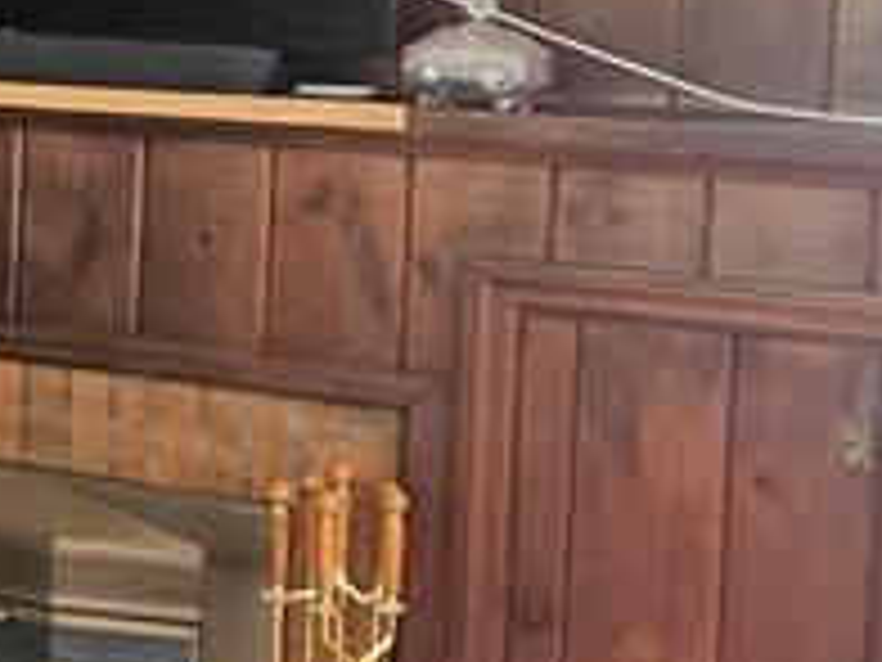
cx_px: -972
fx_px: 3058
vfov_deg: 12.3
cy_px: 117
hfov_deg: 13.6
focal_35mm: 120
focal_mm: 5.4
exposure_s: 1/120
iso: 1000
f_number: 1.8
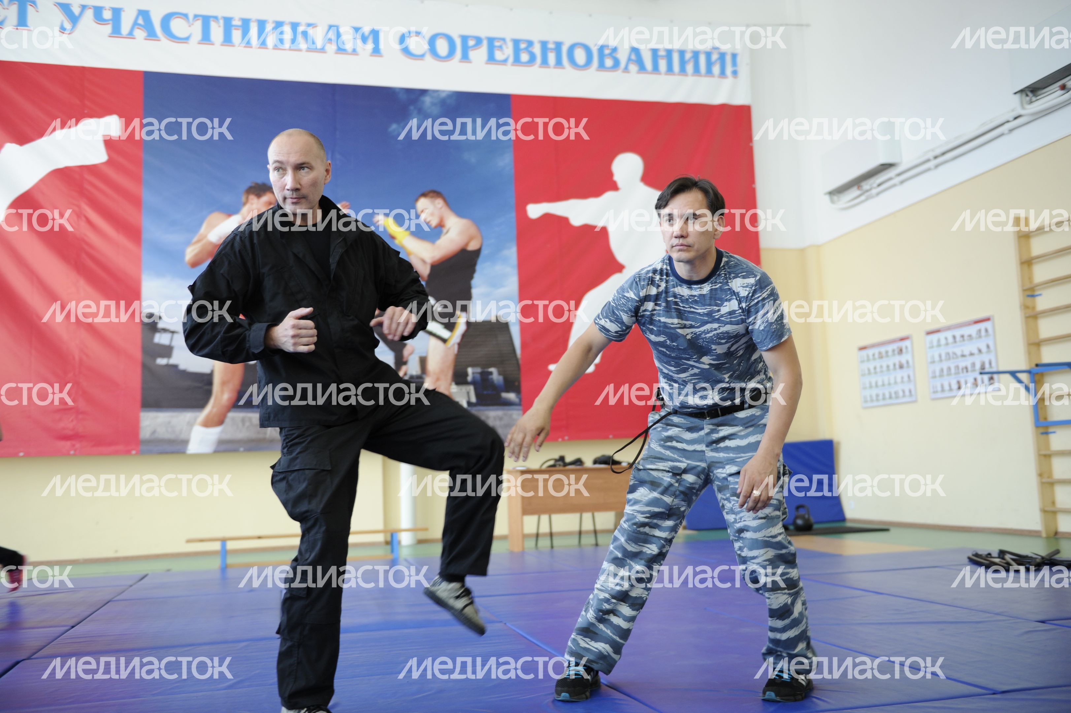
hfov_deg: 55.8
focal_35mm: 34
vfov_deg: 38.8
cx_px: 536
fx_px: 1011
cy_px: 356
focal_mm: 34
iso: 500
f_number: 2.8
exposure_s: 1/160
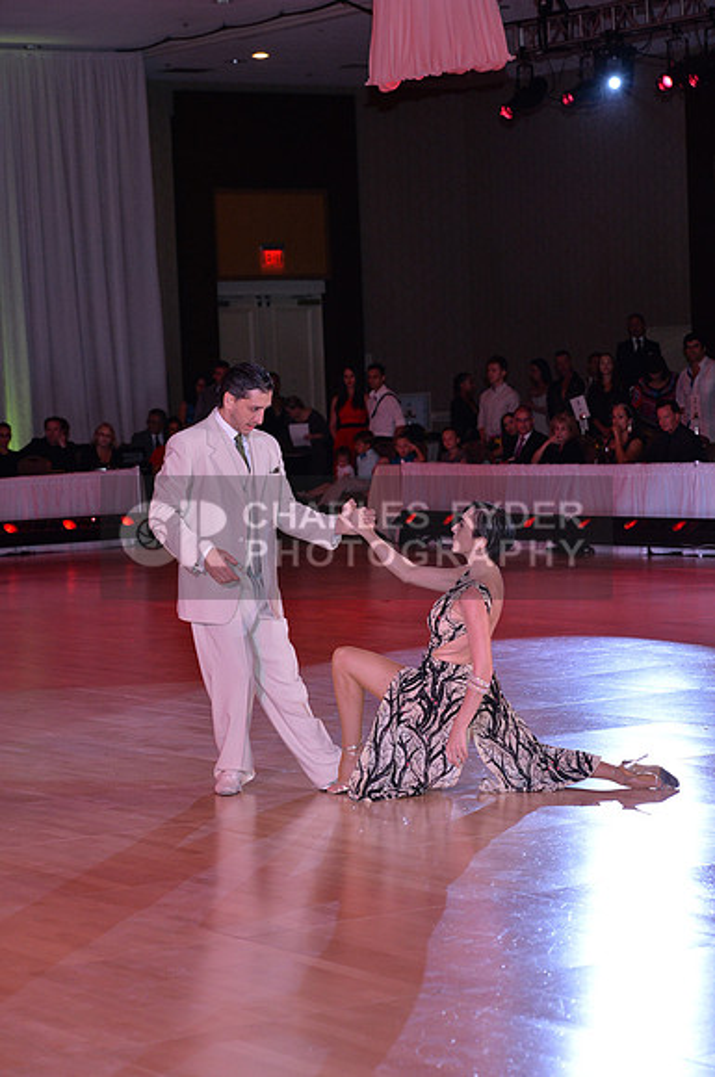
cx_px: 358
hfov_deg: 13.4
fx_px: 3048
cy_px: 538
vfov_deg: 20.0
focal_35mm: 102
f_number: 5.6
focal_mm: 102
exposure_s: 1/250
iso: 2000
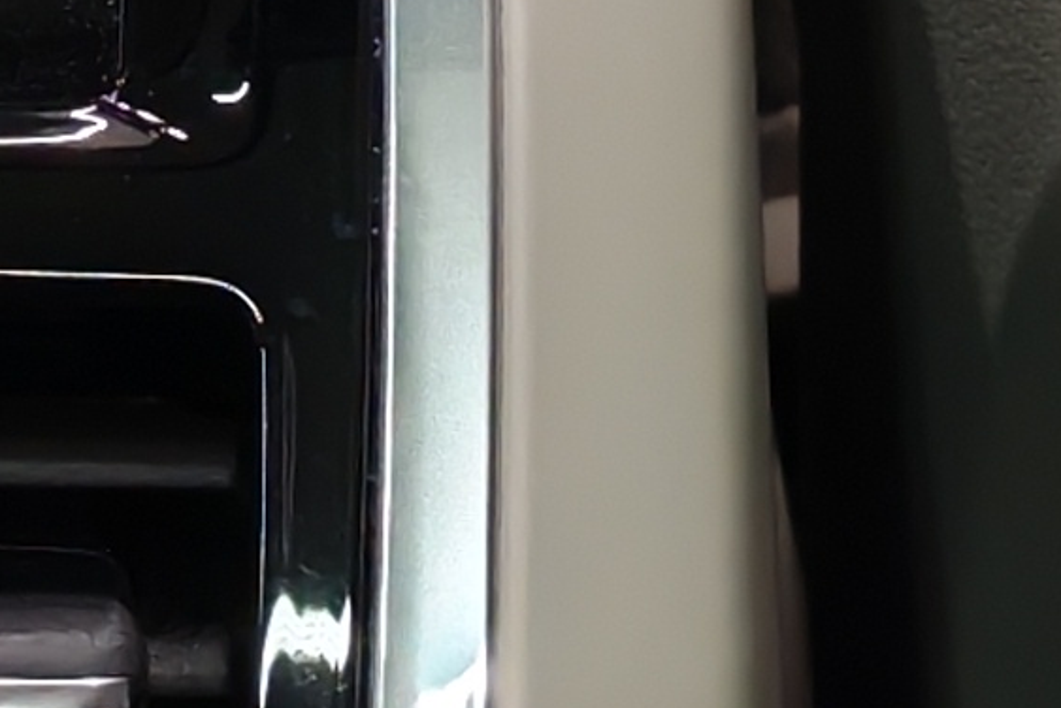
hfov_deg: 8.2
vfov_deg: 5.5
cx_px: -773
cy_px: -1105
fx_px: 7136
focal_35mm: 242
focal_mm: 6.12
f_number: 1.9
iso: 1553
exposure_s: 1/50
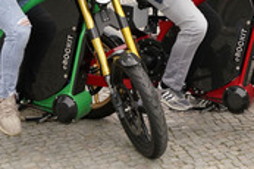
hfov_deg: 27.3
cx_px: 193
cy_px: -37
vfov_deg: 17.7
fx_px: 515
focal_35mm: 73
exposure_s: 1/250
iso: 500
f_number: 8
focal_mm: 28
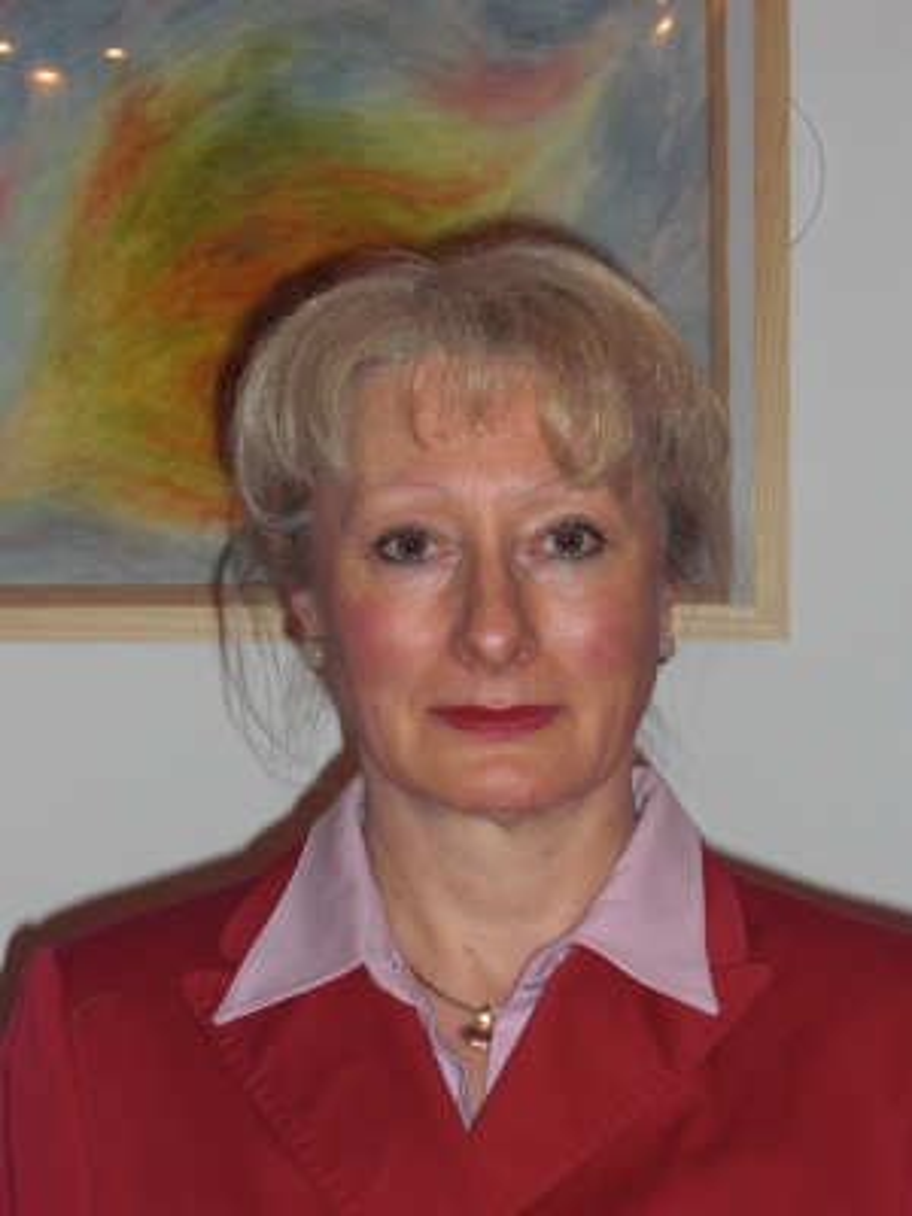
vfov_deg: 17.6
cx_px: 456
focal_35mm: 112
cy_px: 608
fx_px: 3934
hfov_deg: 13.2
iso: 200
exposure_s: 1/60
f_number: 5.8
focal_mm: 19.6
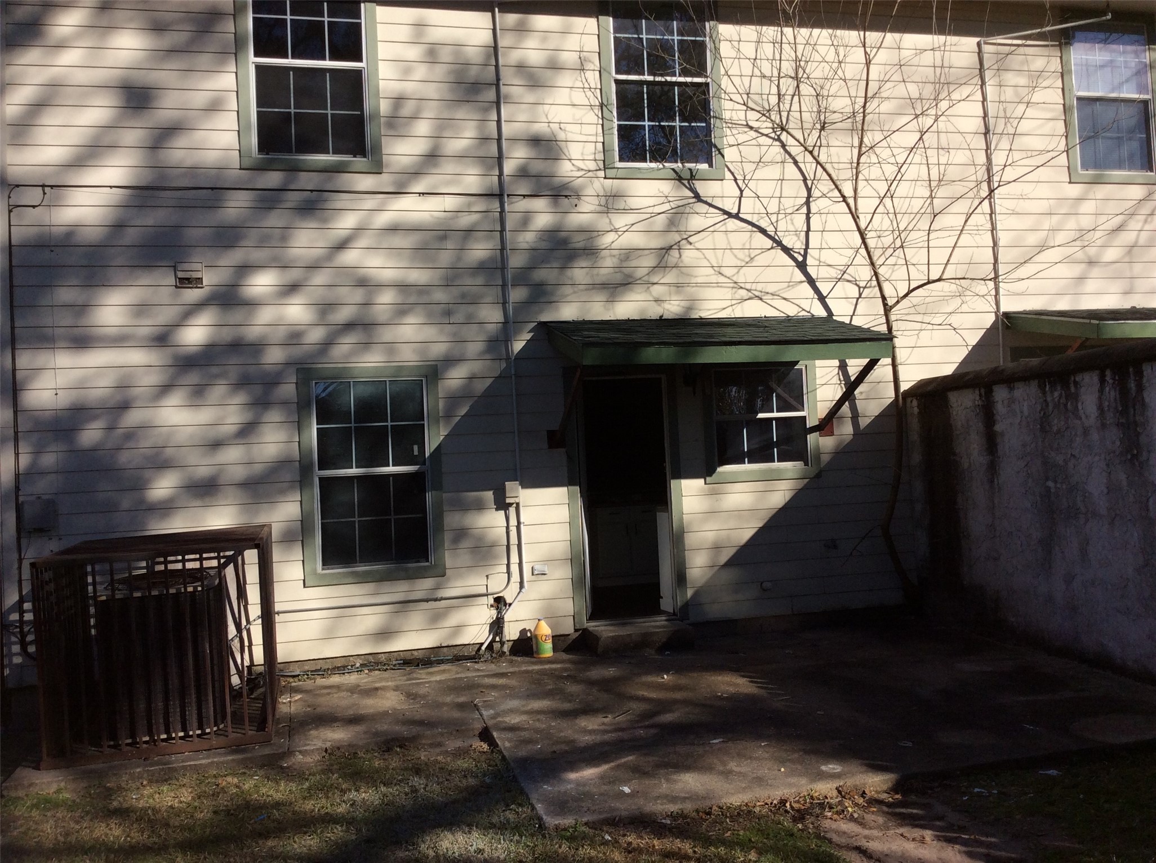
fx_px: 1067
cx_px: 578
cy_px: 432
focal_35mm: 32
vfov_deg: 44.0
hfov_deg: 56.9
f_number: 2.4
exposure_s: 1/2288
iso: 32
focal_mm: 3.3
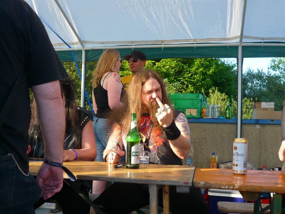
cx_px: 142
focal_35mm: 38
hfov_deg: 49.0
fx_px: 313
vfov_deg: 37.7
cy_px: 107
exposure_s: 1/200
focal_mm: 6.2
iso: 100
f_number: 3.2
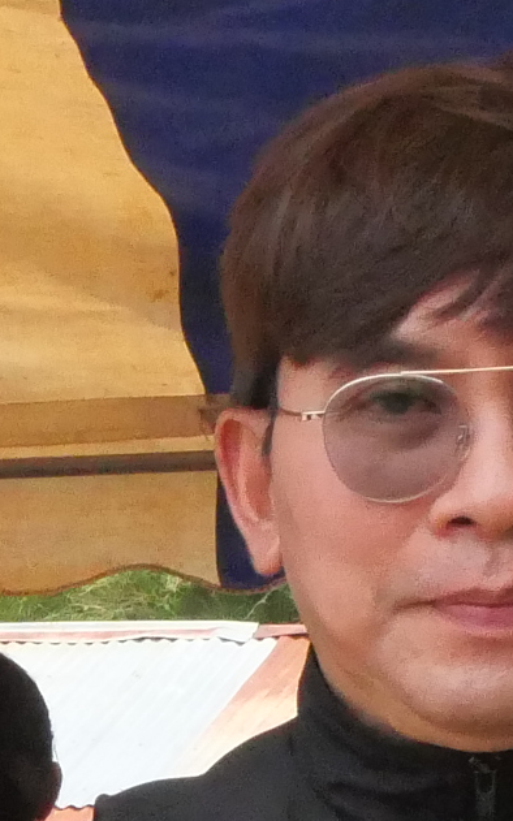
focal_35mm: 144
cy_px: 1236
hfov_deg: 9.0
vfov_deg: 13.7
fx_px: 3223
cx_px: -150
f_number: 11
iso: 3200
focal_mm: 12
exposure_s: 1/1300
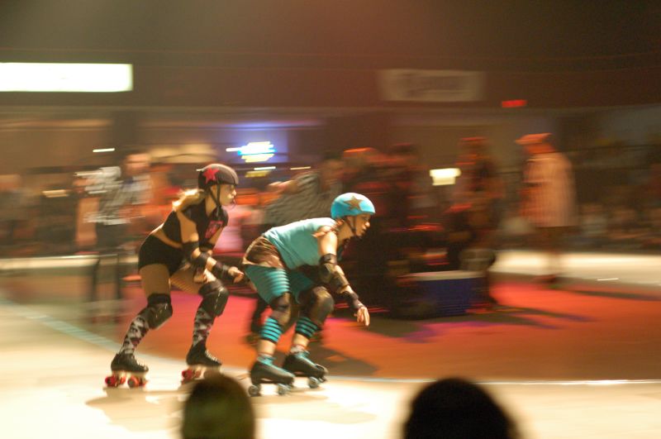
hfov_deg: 27.0
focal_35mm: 75
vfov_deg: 18.1
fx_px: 1375
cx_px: 330
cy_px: 220
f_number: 3.2
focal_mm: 50
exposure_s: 1/40
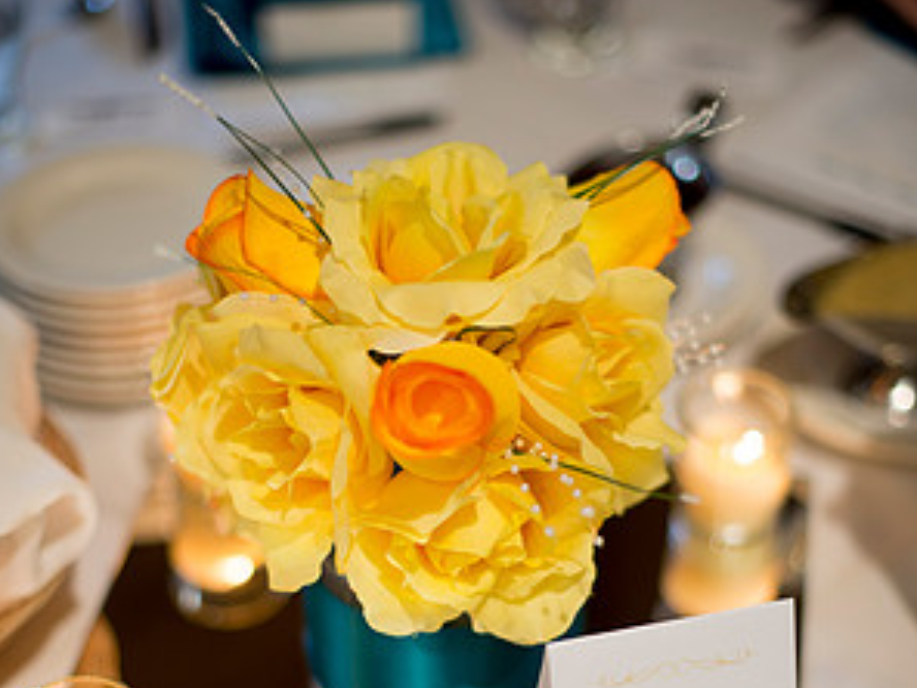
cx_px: 455
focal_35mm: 73
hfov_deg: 26.7
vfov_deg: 19.9
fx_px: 1934
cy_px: 561
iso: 250
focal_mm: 50
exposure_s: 1/125
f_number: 1.6
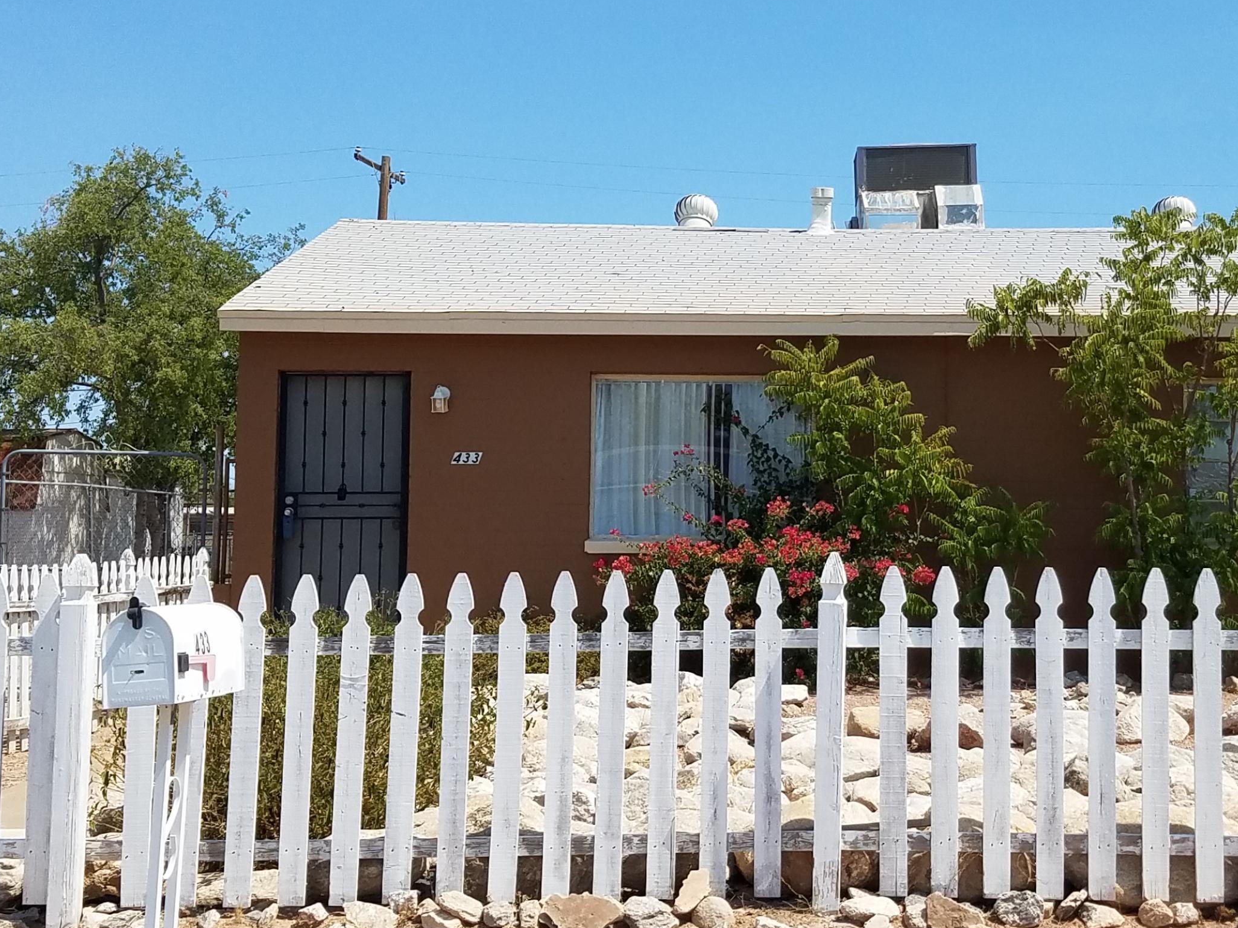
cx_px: 794
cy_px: 341
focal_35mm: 38
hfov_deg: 48.4
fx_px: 1359
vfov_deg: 37.5
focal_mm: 4.2
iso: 50
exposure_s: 1/3048
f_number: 1.7
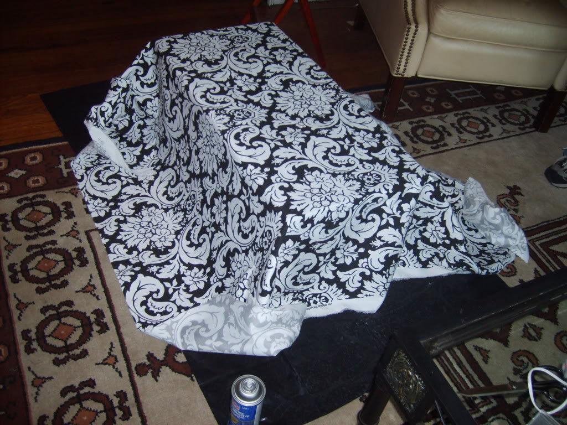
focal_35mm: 35
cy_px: 212
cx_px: 284
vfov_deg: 40.7
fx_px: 573
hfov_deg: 52.6
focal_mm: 5.8
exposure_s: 1/45
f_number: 2.8
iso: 100
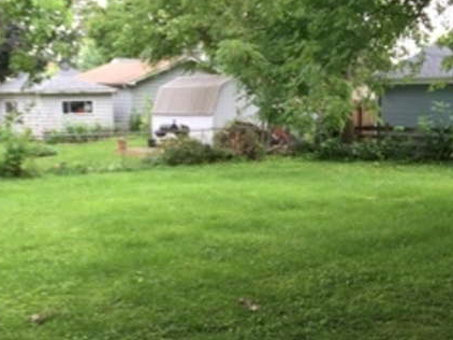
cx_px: 191
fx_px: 575
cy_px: 176
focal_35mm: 44
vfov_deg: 32.8
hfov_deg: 42.8
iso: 32
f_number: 2.2
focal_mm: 4.15
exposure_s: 1/60
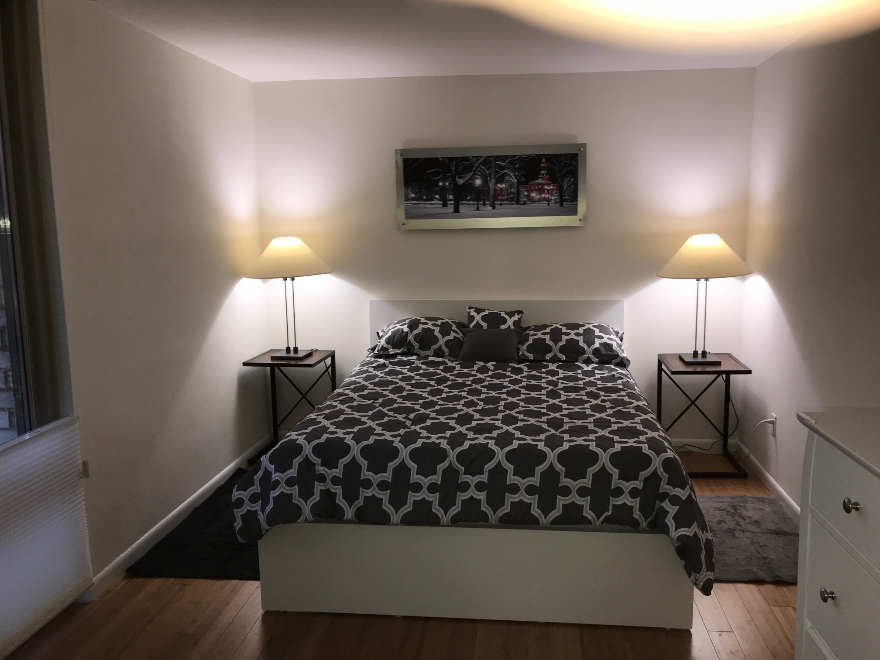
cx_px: 440
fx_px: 712
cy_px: 330
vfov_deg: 49.7
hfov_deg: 63.4
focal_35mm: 28
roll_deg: +0.1
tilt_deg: -7.0
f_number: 1.8
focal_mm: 3.99
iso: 20
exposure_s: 1/42
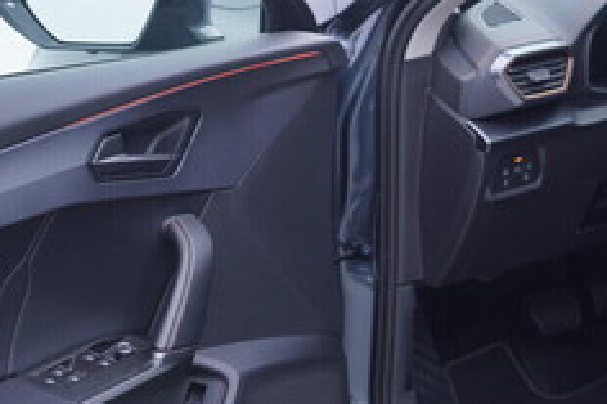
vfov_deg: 16.2
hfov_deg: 23.9
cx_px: 478
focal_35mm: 84
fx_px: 1415
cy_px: 171
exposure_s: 1/40
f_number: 2.8
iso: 125
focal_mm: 24
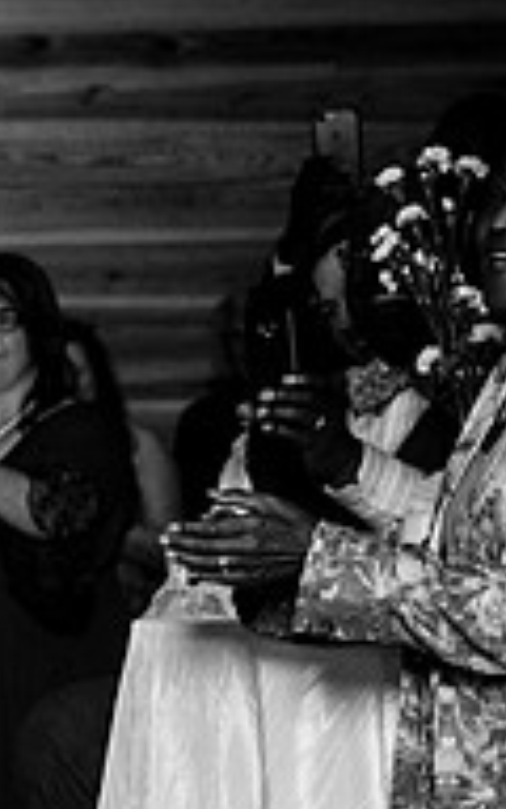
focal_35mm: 201
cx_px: -693
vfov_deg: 10.4
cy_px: 564
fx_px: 4435
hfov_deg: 6.2
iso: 2000
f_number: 4.5
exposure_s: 1/200
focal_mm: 52
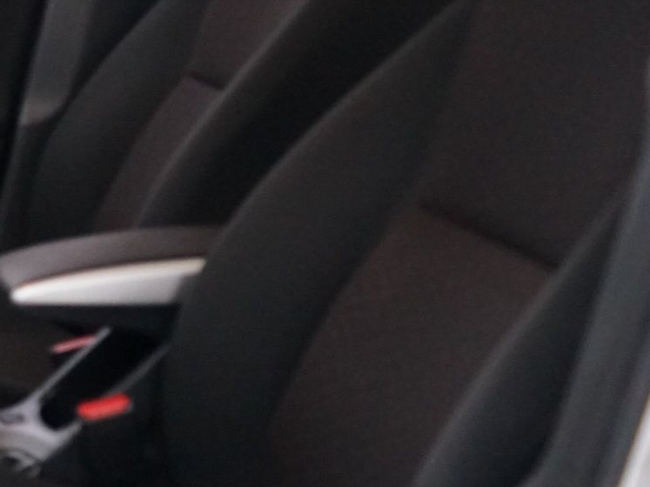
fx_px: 1934
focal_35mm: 103
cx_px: -359
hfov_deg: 17.0
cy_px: 250
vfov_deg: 14.4
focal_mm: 32
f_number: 4
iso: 4000
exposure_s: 1/13
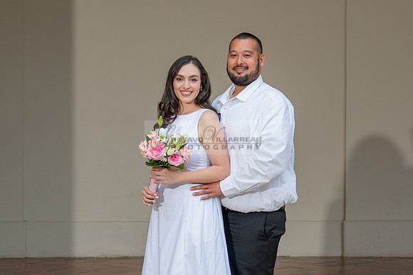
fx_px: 1256
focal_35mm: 109
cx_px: 252
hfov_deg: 18.7
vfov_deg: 12.5
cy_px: 165
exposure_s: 1/200
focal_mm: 46
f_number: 3.5
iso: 200
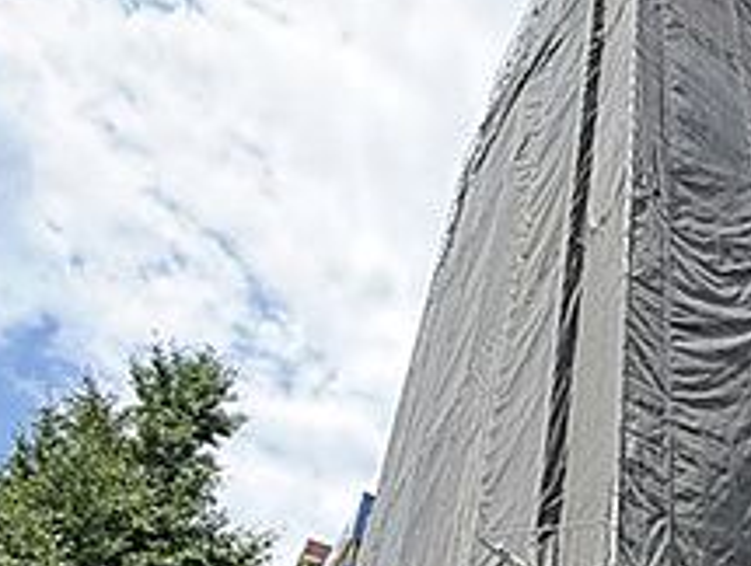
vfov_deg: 33.1
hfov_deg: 42.5
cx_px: 720
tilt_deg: +34.7
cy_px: 594
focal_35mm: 39
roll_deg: +2.5
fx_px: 848
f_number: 2.2
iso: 40
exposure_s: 1/209
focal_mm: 2.22
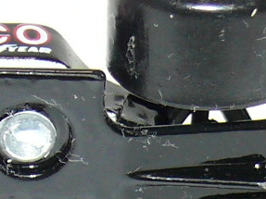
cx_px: -185
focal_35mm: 413
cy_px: 259
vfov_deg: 3.6
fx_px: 3172
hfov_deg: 4.8
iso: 100
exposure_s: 1/30
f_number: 4
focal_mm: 11.3
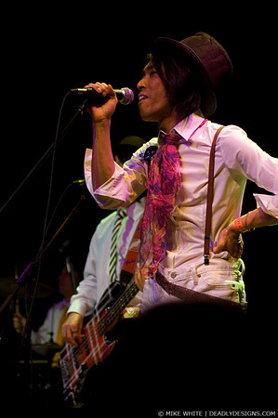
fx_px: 1219
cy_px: 209
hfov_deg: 13.0
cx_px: 139
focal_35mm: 105
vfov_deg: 19.5
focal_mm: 70
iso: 800
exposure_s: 1/200
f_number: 2.8
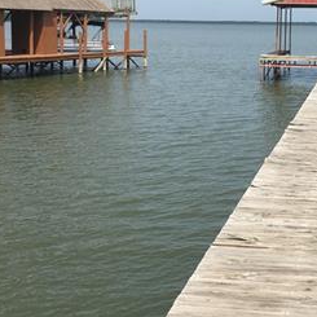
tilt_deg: -7.7
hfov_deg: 25.2
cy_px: 91
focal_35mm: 67
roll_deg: -1.6
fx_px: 694
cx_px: 264
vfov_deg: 25.5
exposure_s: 1/1709
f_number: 2.2
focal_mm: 4.15
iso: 25
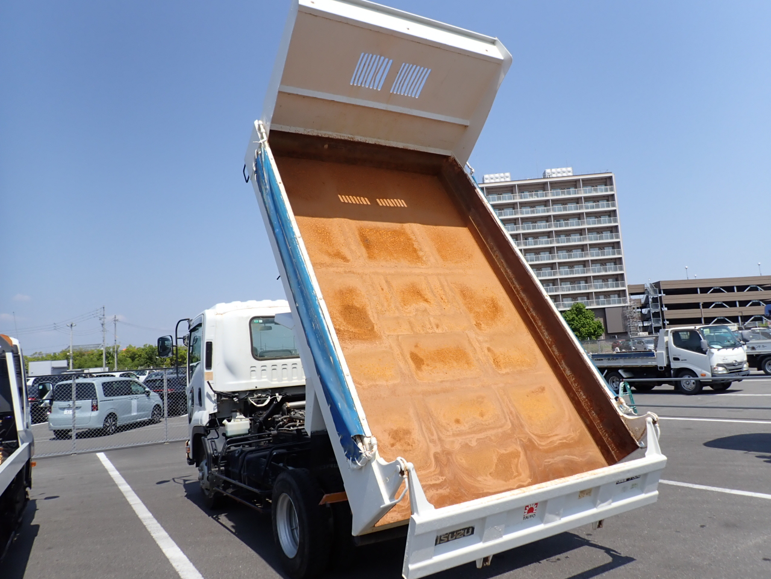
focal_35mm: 25
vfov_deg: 54.9
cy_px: 290
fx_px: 557
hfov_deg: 69.4
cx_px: 386
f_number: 2.8
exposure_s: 1/2000
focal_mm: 4.5
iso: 100
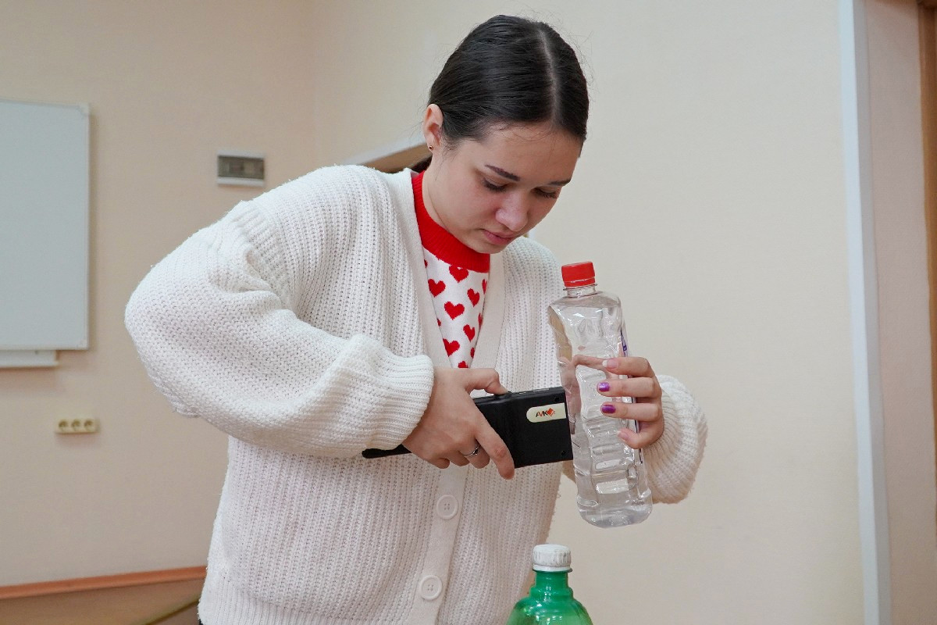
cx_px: 468
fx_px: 820
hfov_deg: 59.5
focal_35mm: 32
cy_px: 312
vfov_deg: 41.7
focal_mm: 21
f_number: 4
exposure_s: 1/160
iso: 1250
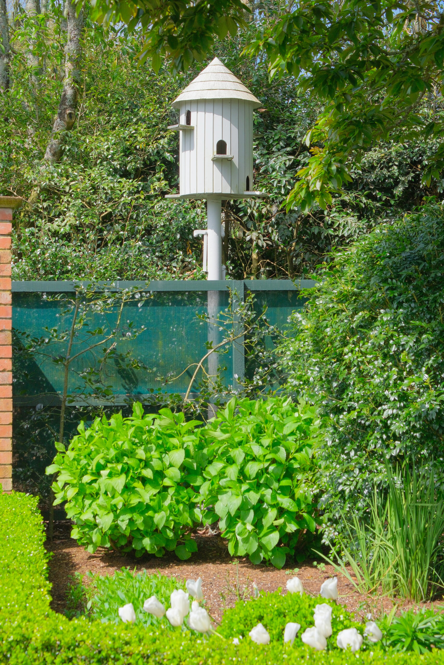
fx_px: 1535
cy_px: 332
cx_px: 222
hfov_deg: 16.5
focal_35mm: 83
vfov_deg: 24.5
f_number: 8
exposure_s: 1/600
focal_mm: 55
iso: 640
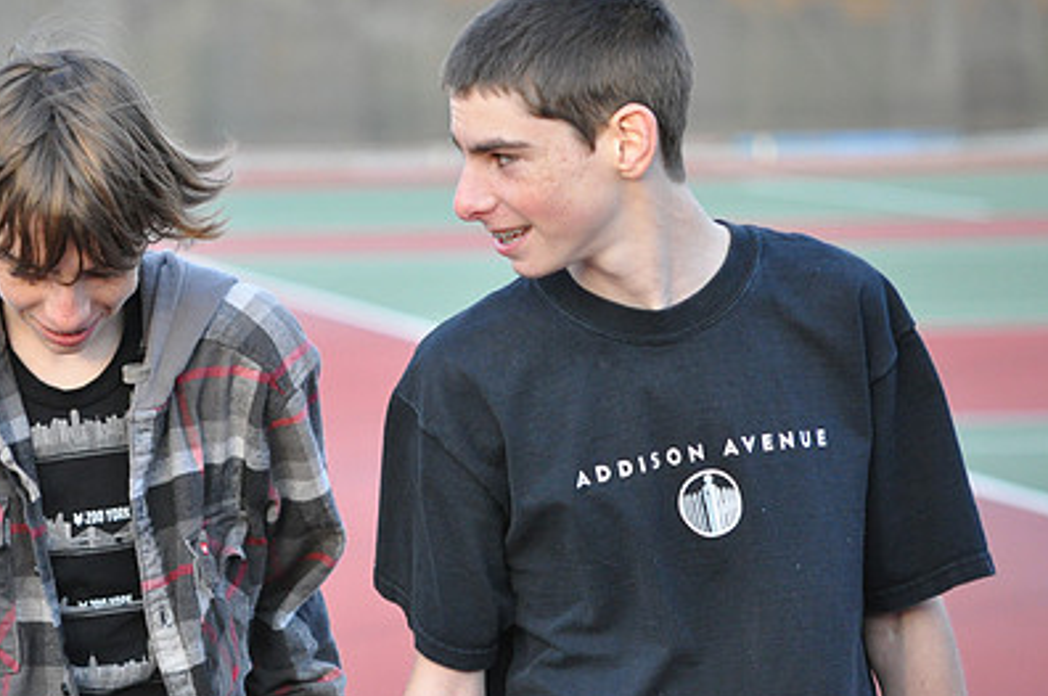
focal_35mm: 297
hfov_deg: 6.9
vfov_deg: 4.6
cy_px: 374
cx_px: 344
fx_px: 8627
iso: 1600
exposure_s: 1/400
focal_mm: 135
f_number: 5
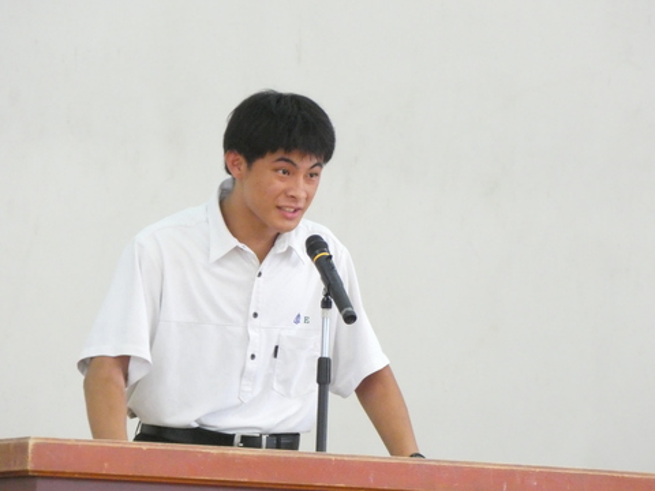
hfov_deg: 3.1
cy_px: 246
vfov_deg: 2.3
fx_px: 12148
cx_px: 328
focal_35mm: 642
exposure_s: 1/40
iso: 1600
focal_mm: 115
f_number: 5.6
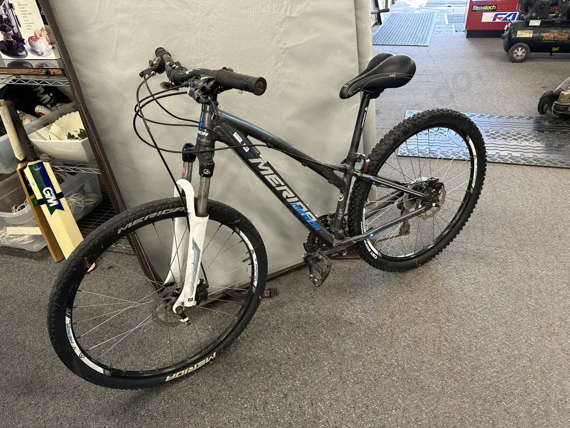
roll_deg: +5.0
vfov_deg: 56.8
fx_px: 395
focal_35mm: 24
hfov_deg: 71.6
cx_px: 285
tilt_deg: -33.5
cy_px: 214
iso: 125
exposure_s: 1/50
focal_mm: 6.86
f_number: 1.78
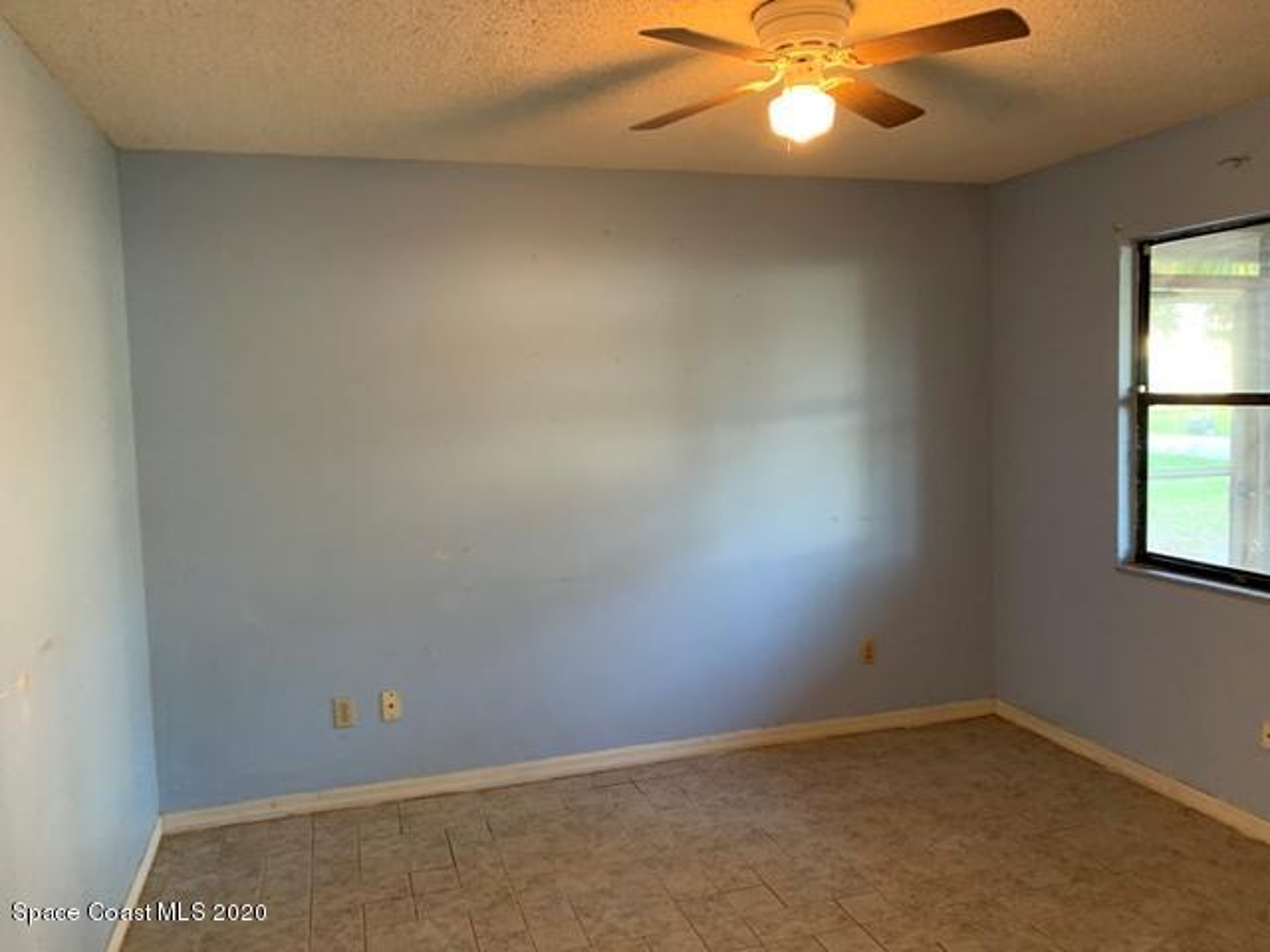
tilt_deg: -3.3
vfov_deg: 53.1
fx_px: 954
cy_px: 476
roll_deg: +2.0
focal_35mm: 26
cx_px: 635
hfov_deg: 67.3
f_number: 1.8
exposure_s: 1/40
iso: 320
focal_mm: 4.25
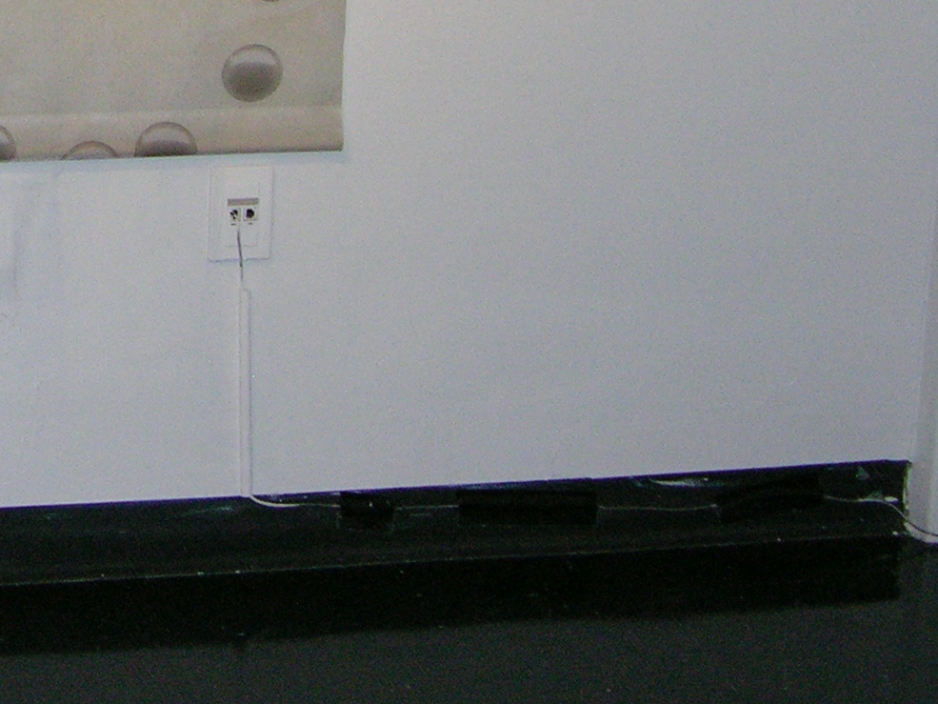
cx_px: -291
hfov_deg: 16.1
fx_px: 3144
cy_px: -161
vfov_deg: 12.4
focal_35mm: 116
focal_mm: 8.9
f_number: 2.8
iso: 200
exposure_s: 1/60.1
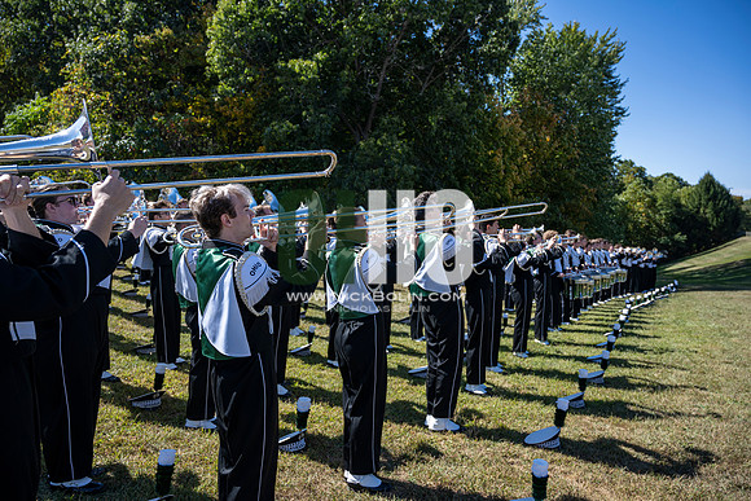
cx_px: 376
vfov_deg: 53.2
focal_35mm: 24
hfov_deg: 73.7
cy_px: 250
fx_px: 501
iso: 31
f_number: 4.5
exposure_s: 1/250
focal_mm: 24
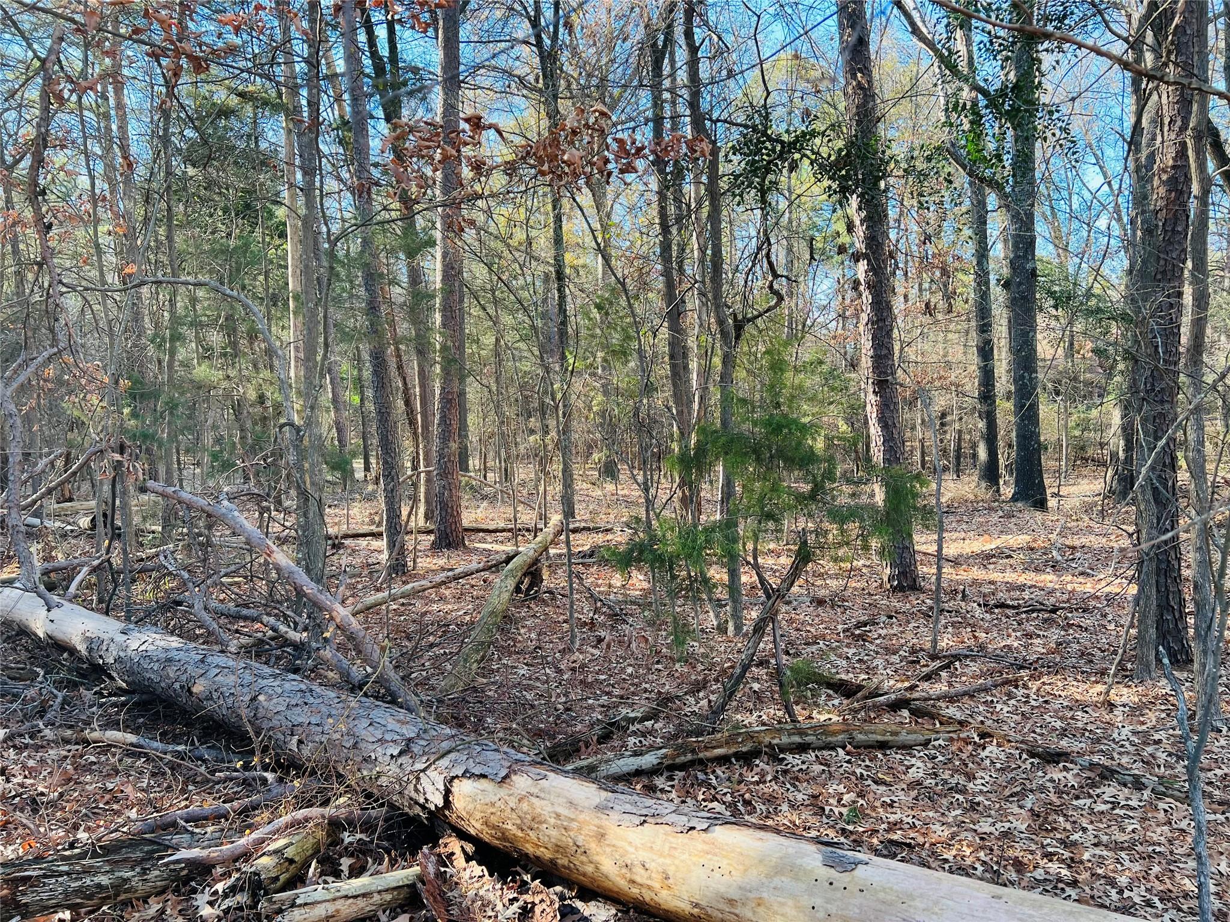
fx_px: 924
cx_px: 615
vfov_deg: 53.1
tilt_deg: -4.1
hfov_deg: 67.3
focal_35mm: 26
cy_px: 461
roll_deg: +0.5
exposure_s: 1/200
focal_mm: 5.7
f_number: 1.5
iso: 40
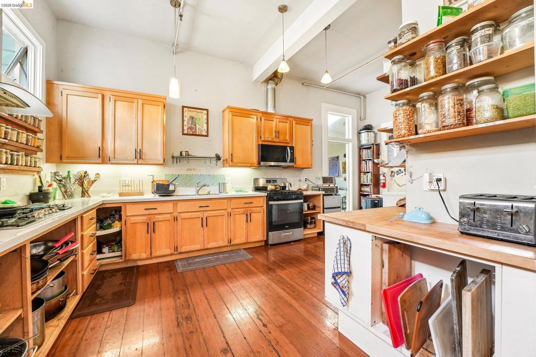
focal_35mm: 14
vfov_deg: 81.2
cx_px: 268
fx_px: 208
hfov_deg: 104.3
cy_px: 178
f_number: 8
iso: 640
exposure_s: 1/15
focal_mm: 14
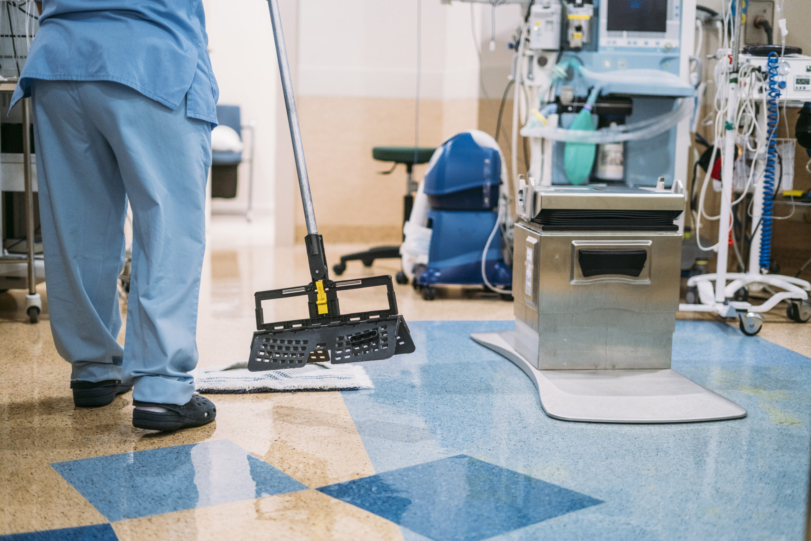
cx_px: 406
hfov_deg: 39.6
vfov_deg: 27.0
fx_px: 1127
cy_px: 270
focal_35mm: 50
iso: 1250
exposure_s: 1/400
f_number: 2
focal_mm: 50
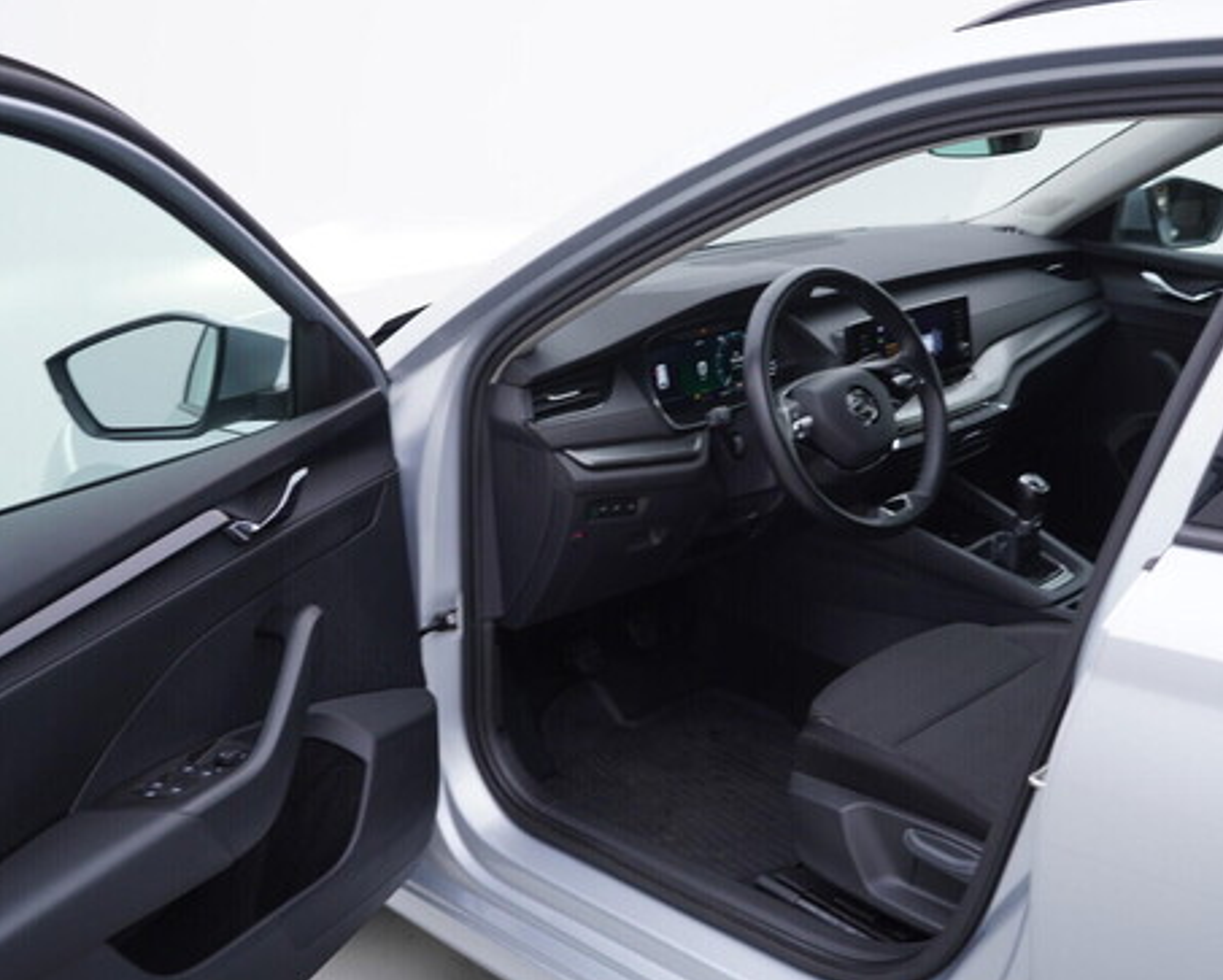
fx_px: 1485
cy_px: 493
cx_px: 691
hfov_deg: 44.7
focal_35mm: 41
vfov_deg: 36.5
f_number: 3.2
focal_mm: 24
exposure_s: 1/50
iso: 125
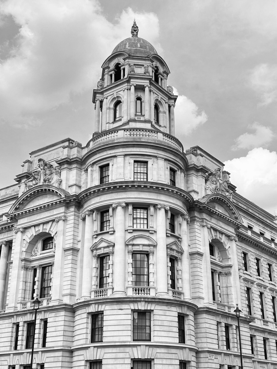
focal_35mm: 48
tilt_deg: +23.3
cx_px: 138
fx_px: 512
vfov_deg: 39.7
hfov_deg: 30.3
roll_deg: -1.0
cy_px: 184
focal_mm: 6.86
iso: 64
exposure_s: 1/2597
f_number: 1.78
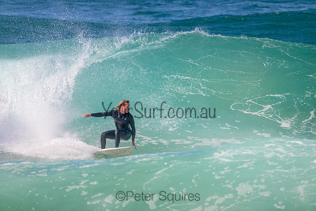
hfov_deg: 2.6
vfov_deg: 1.7
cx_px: 158
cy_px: 106
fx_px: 7024
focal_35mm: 800
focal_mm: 800
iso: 1100
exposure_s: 1/2000
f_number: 11
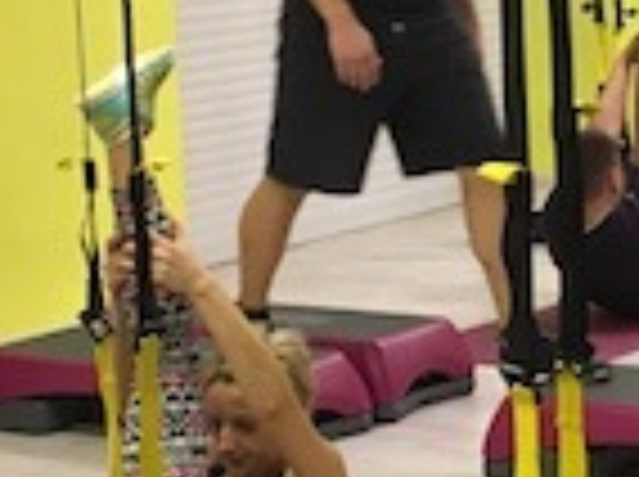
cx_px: 446
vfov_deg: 11.3
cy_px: 252
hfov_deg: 15.0
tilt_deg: -8.9
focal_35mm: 131
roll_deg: +2.7
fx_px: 2414
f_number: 2.2
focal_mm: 4.15
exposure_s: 1/33
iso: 160
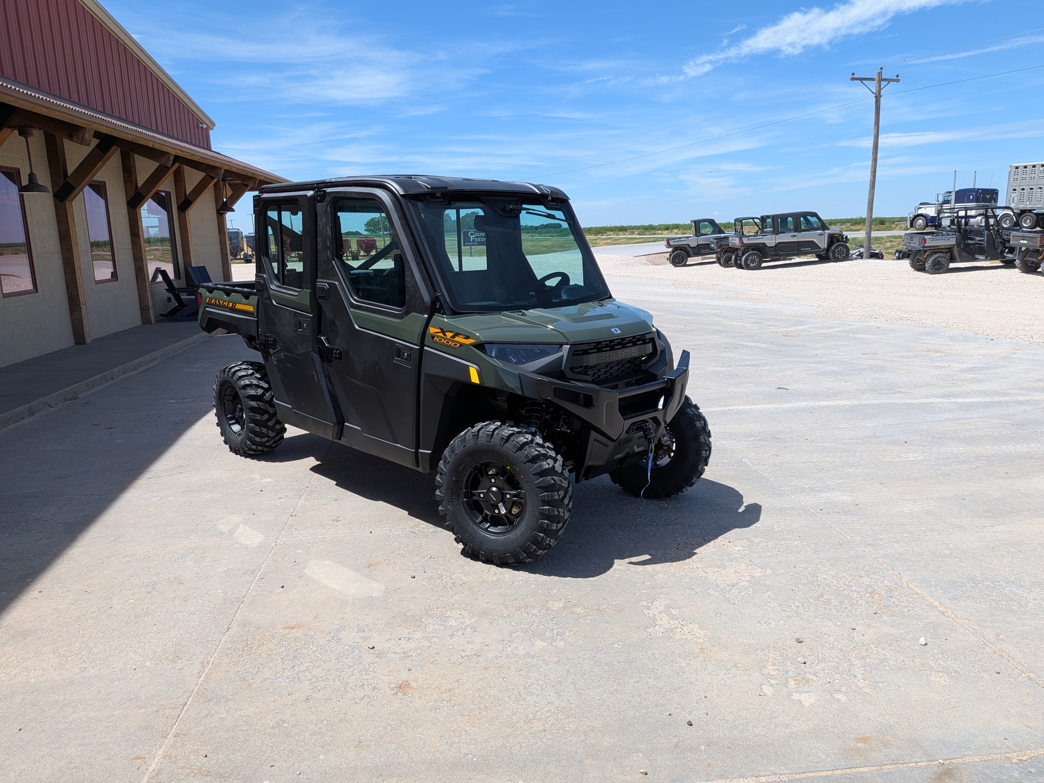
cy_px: 392
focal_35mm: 24
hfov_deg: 71.6
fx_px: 724
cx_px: 522
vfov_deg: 56.8
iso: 33
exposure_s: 1/1495
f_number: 1.7
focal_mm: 4.53
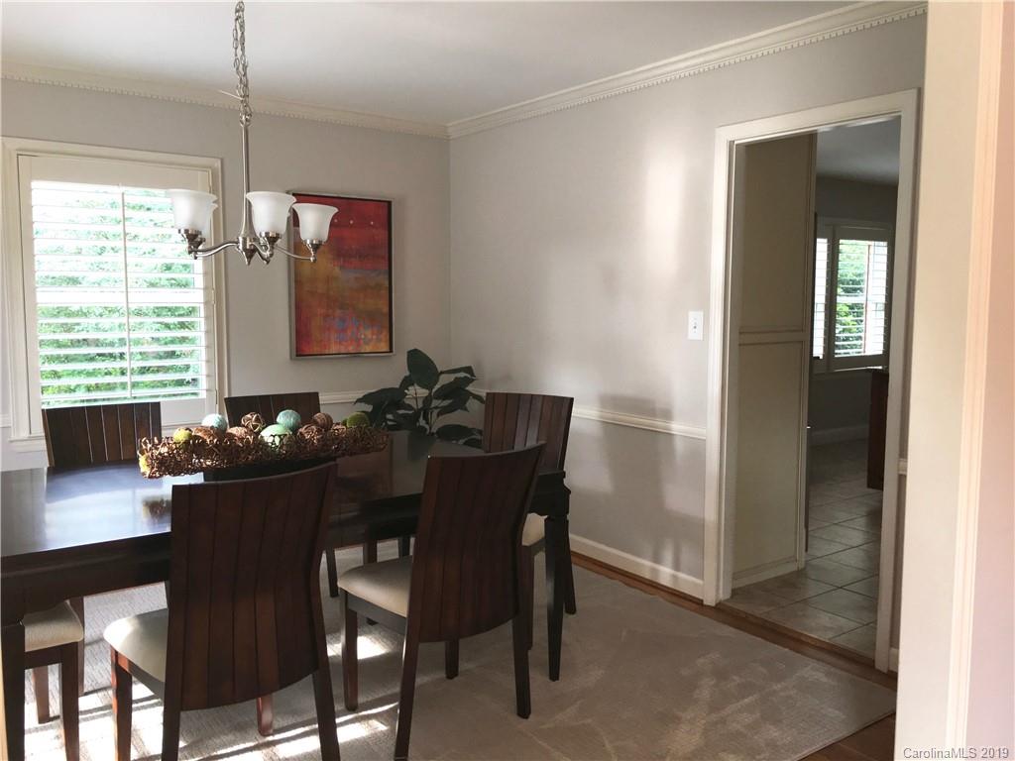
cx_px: 508
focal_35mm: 29
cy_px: 380
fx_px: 850
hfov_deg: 61.7
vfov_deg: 48.2
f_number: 2.2
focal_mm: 4.15
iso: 40
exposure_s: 1/30
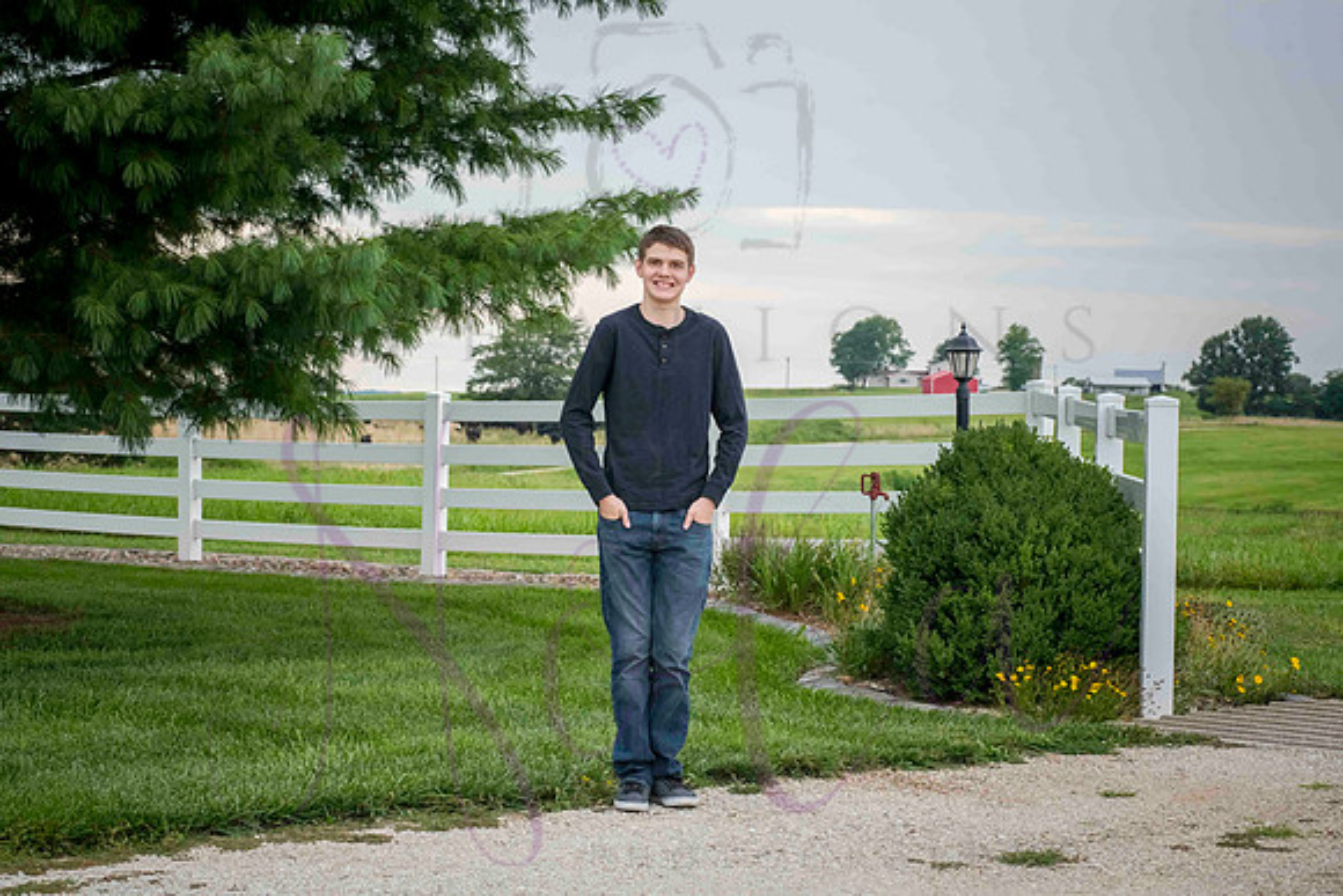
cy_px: 448
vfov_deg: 17.1
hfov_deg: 25.4
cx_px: 672
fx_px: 2985
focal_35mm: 80
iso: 640
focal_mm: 80
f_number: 11
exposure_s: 1/320
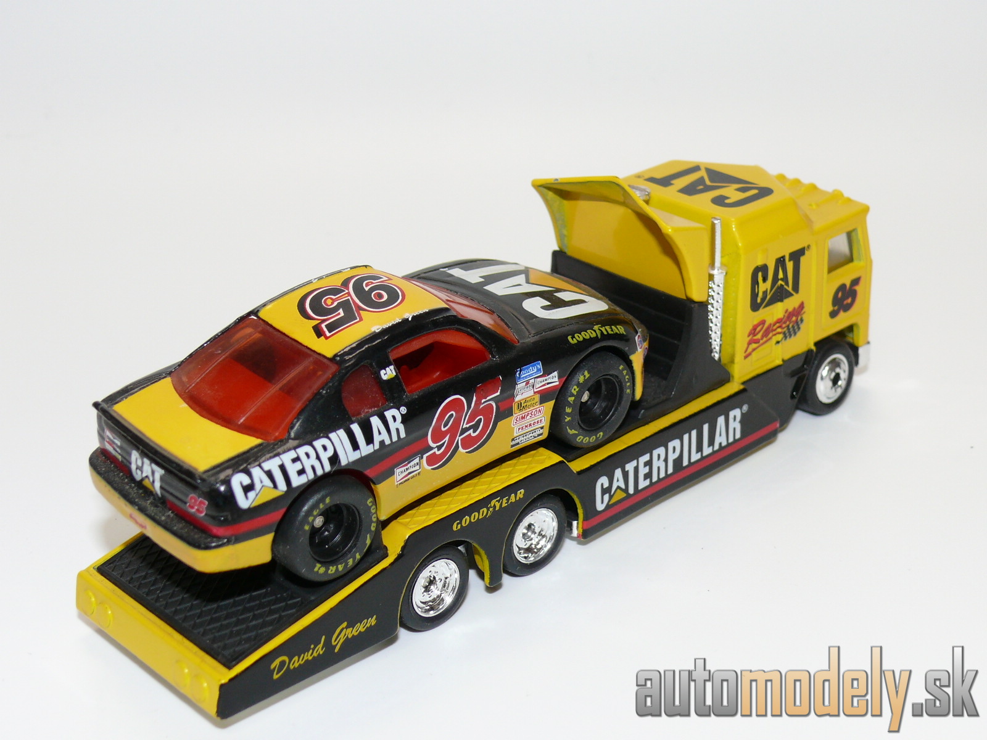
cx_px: 494
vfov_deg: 23.3
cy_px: 370
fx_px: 1796
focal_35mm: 63
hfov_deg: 30.7
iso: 100
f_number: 4
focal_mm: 10.3
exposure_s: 1/30
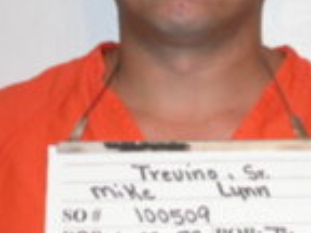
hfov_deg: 12.2
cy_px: 61
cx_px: 234
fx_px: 1446
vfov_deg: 9.2
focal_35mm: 161
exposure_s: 1/60.3
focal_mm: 14
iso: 100
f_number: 3.2
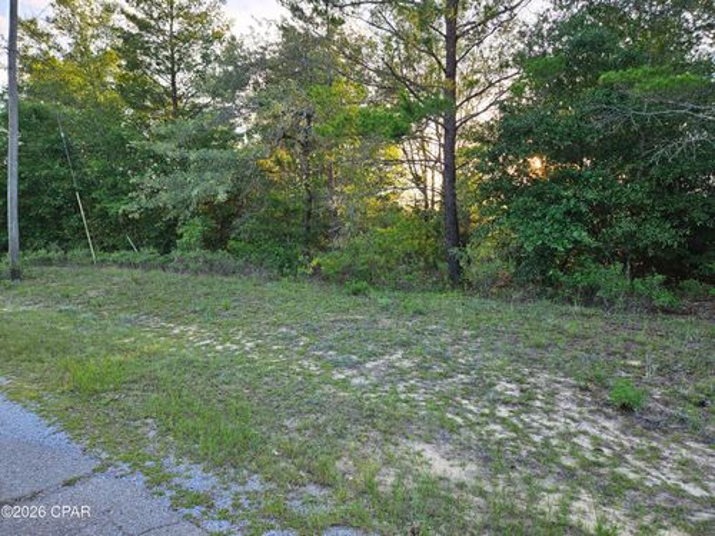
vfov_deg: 58.9
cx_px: 358
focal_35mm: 23
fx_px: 475
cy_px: 268
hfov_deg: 73.9
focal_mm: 5.4
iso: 50
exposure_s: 1/180
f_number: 1.8
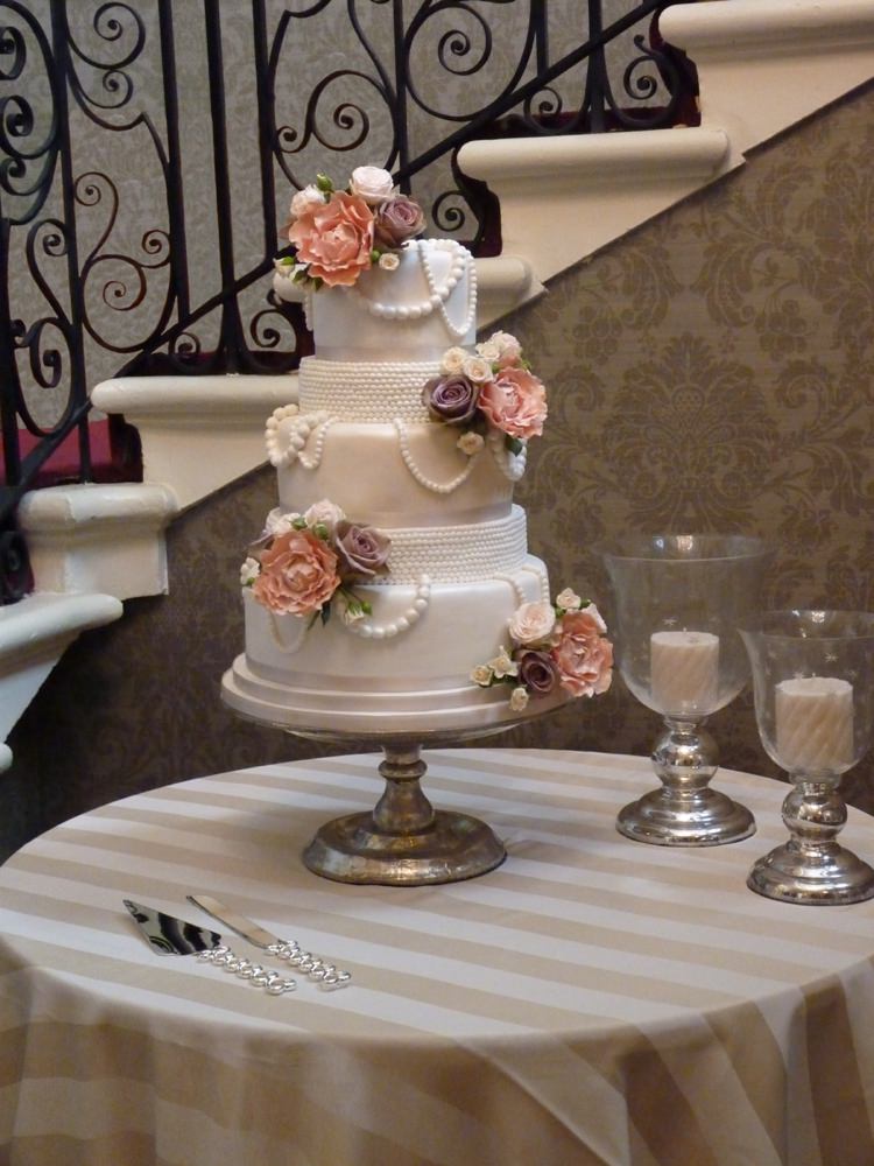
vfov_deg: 33.8
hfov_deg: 25.7
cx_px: 437
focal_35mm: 57
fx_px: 1919
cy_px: 583
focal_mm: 10.1
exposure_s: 1/25
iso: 800
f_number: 3.2
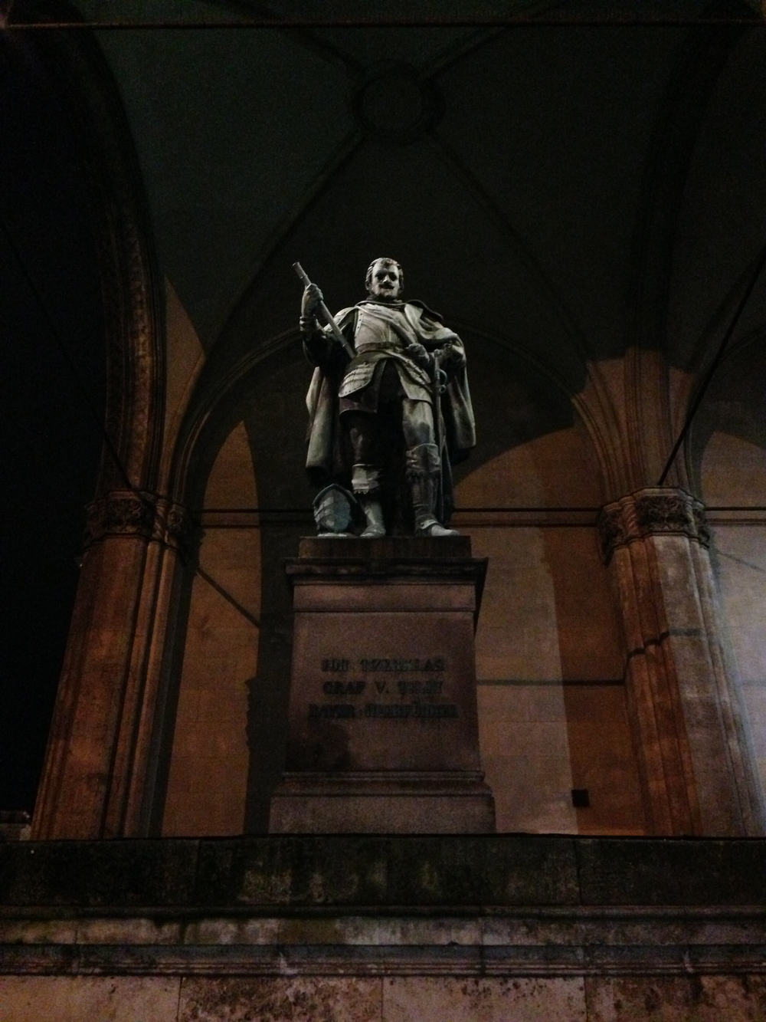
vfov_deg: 55.3
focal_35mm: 33
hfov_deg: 43.0
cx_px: 383
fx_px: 973
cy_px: 511
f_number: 2.4
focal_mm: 4.13
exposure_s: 1/16
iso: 800
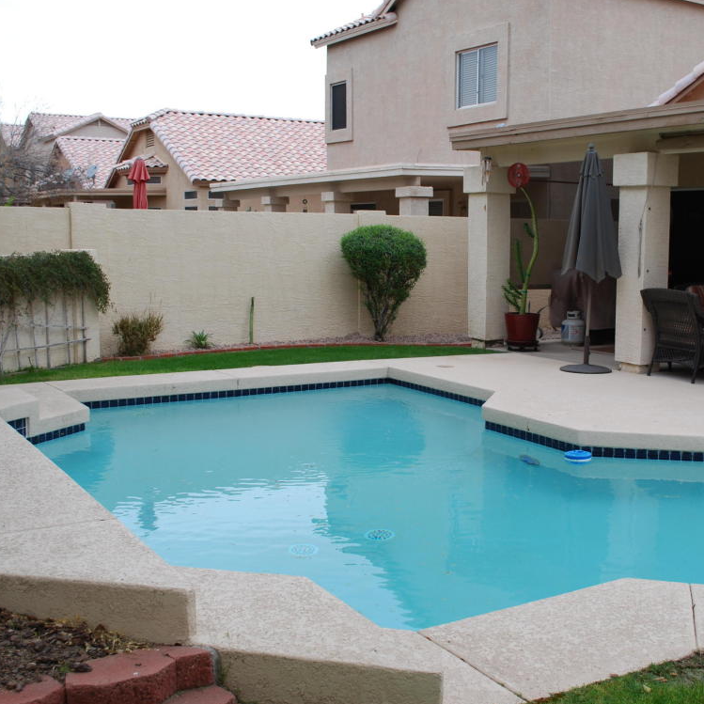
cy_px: 350
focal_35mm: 43
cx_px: 454
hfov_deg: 38.8
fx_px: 989
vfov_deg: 39.2
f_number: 5.6
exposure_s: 1/125
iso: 100
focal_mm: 22
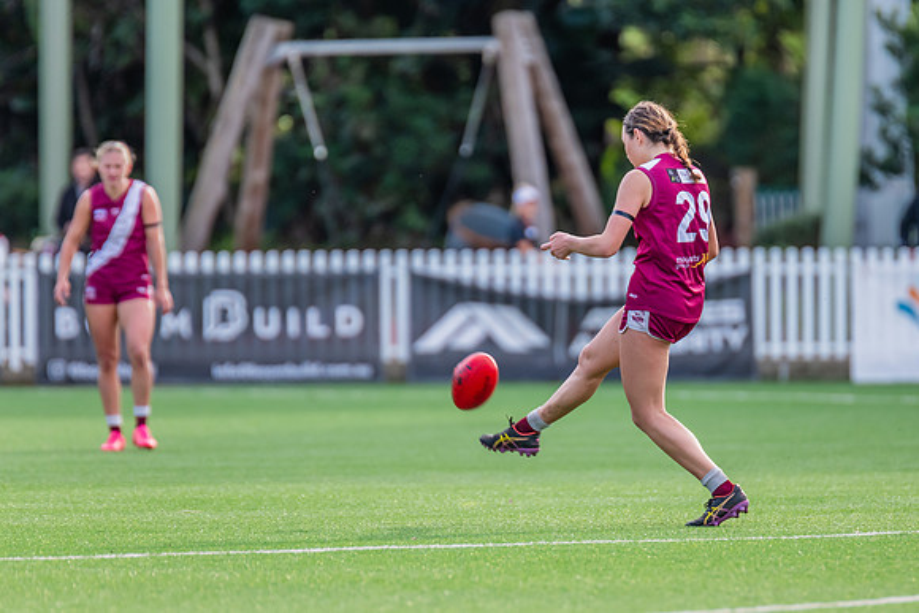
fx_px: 14306
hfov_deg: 3.7
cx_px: 580
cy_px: 311
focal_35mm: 560
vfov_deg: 2.5
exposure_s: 1/1000
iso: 800
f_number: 4.5
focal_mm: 420
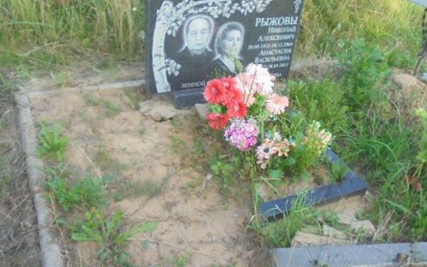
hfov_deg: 53.7
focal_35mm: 36
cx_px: 251
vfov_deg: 35.3
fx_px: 419
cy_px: 144
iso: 250
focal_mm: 4.6
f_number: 3.5
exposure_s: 1/160
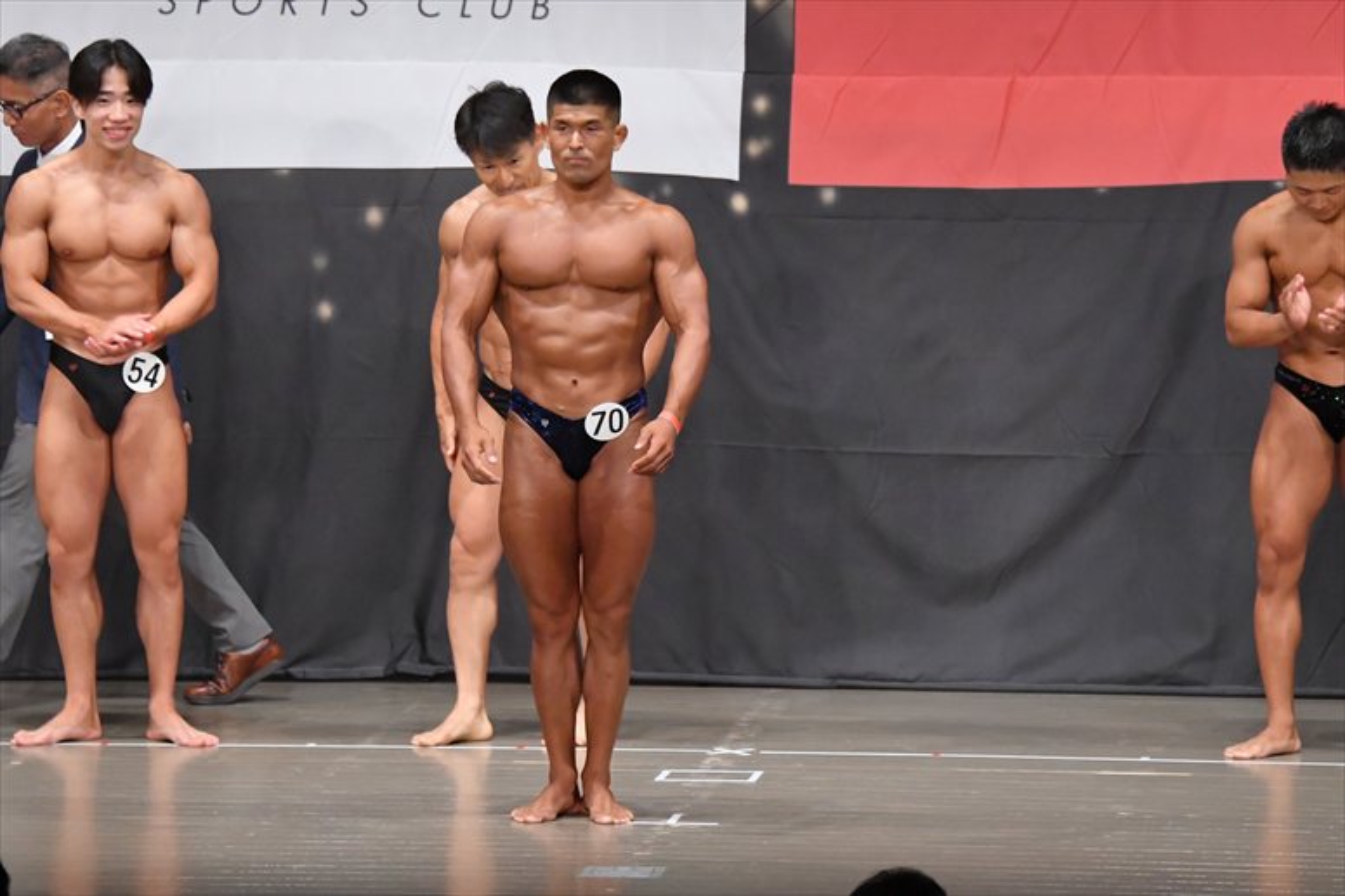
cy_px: 448
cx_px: 672
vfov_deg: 6.8
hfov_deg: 10.2
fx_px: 7543
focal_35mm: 202
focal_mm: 135
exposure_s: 1/400
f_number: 5.6
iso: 6400
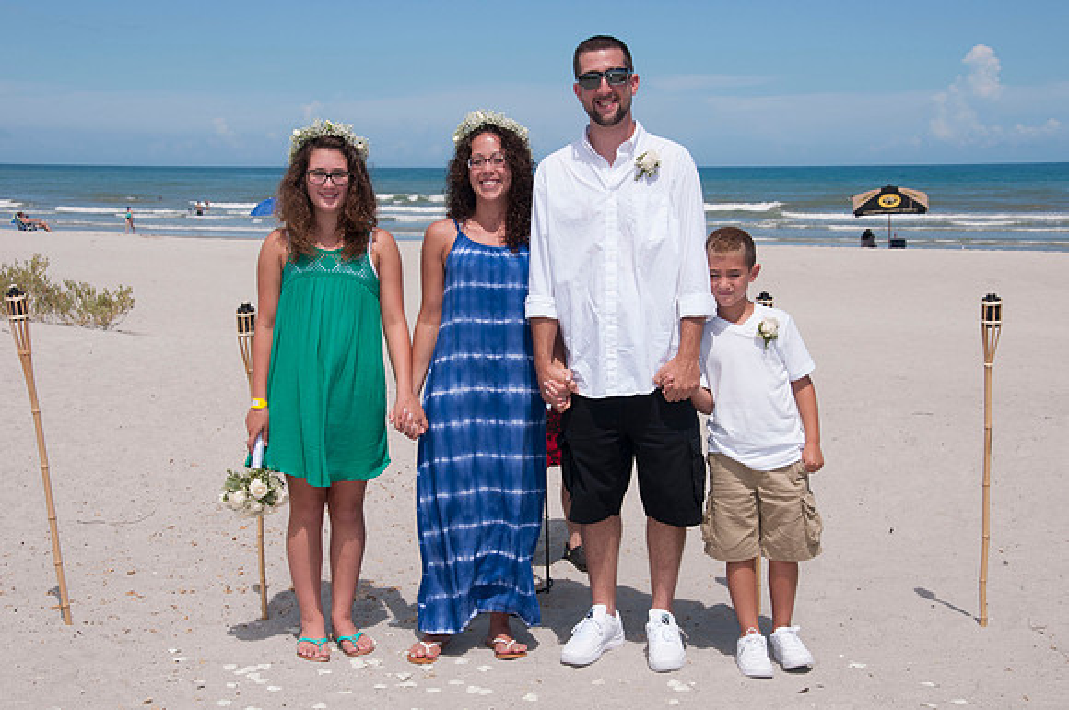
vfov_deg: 25.7
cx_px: 534
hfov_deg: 37.9
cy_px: 355
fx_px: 1557
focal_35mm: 52
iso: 100
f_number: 11
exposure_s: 1/250
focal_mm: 35
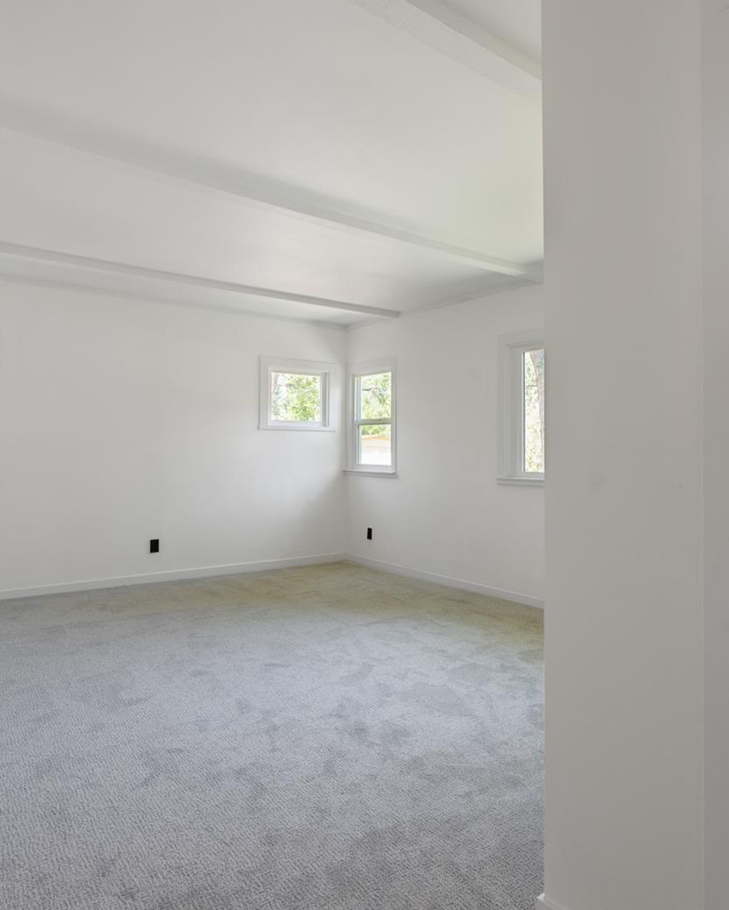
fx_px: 620
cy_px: 458
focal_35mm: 23
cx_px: 489
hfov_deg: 59.4
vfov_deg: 72.6
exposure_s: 1/10
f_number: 8
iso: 100
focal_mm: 16
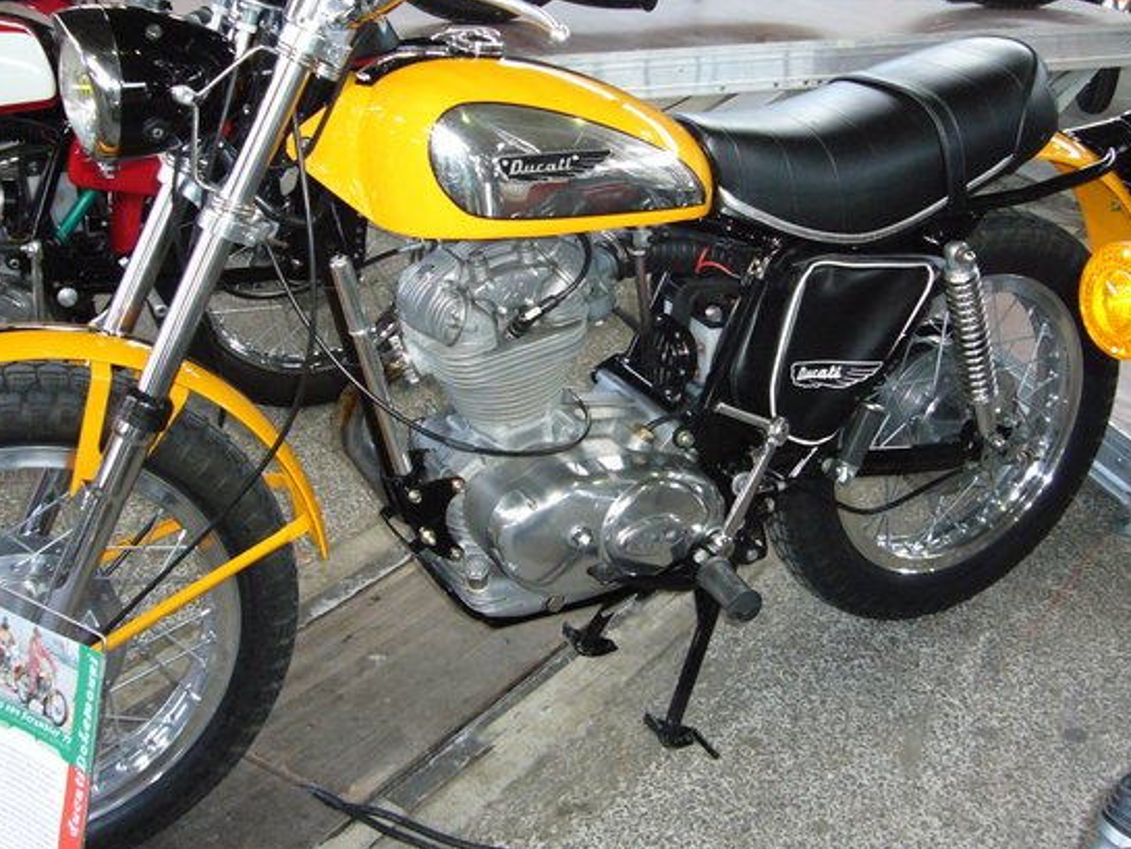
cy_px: 403
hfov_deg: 40.4
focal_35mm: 47
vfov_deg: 30.9
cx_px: 540
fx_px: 1536
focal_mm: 5.2
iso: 200
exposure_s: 1/30
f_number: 2.9
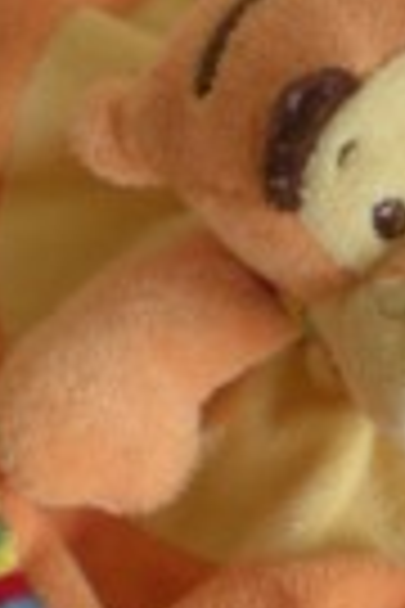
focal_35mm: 152
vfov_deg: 13.5
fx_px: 2565
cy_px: 297
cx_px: 387
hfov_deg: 9.0
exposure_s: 1/18.2
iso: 200
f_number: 3.1
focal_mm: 6.3
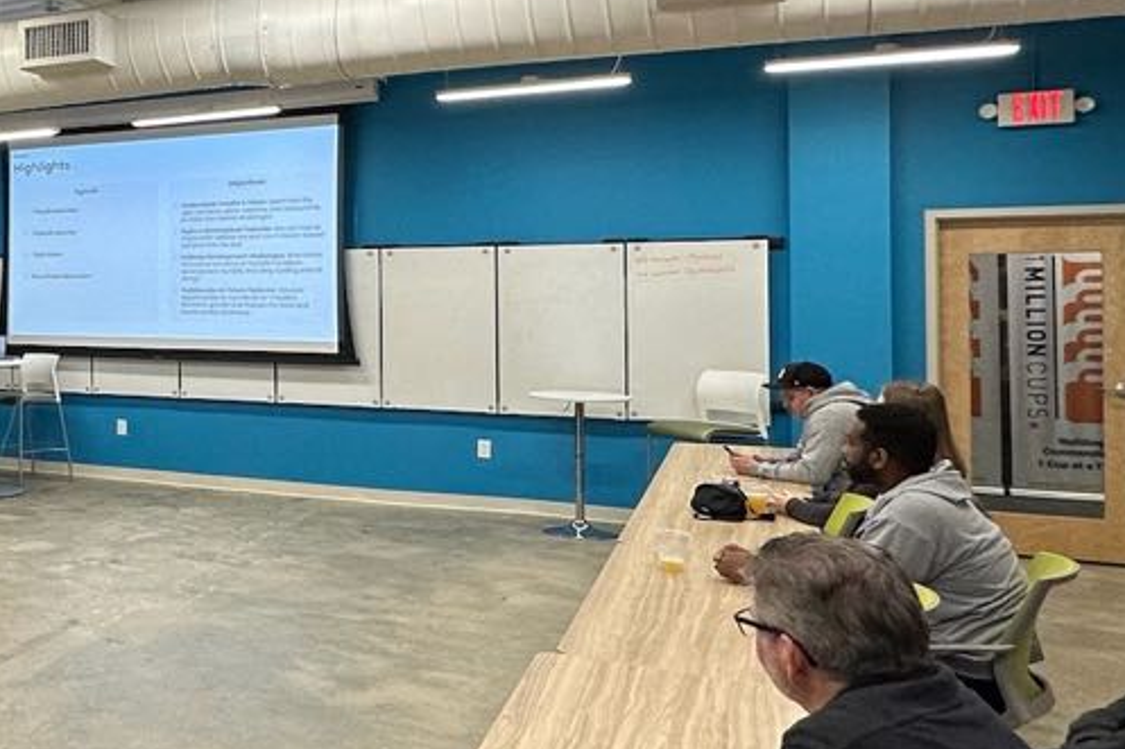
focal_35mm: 41
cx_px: -104
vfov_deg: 32.5
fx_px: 1281
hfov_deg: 39.2
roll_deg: +0.3
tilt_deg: +1.0
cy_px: 283
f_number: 2.2
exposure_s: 1/120
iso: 160
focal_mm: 2.22
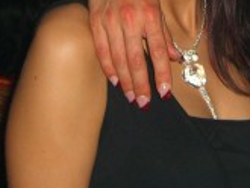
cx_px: 206
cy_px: -44
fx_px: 997
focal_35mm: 138
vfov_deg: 10.6
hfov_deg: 14.2
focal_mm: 7.9
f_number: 2.8
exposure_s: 1/60
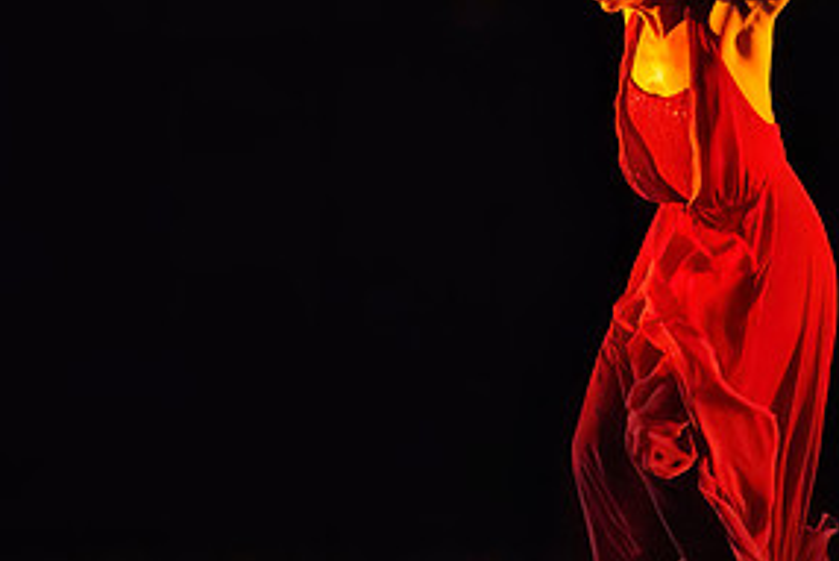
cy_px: 66
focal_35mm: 859
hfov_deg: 2.4
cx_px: 666
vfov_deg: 1.6
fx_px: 20029
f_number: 7.1
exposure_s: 1/400
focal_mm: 300
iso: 25600
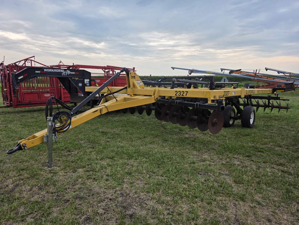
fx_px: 199
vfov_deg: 58.9
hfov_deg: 73.9
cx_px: 150
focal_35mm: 23
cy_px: 112
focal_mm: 6.3
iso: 32
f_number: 1.7
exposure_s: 1/359
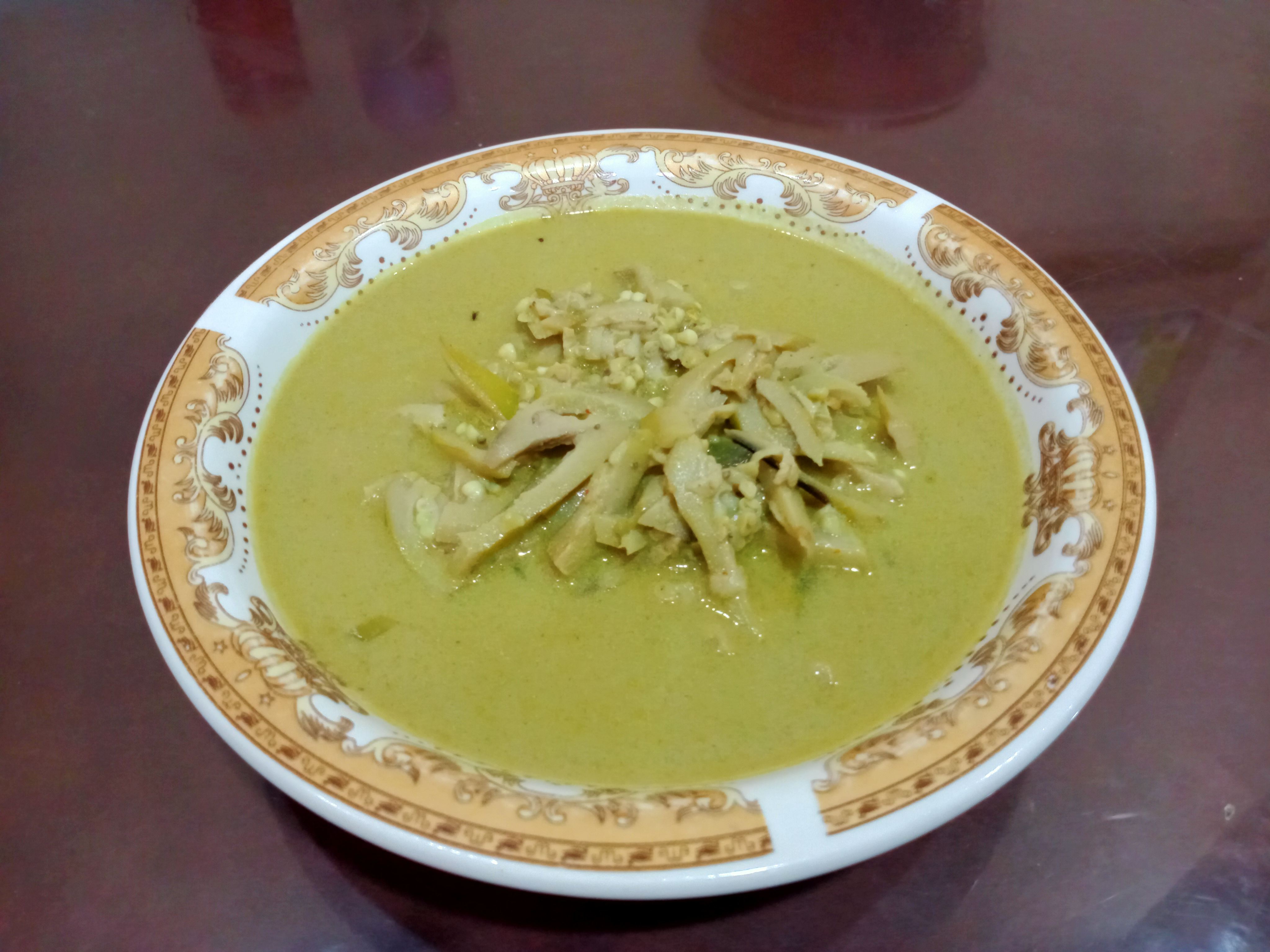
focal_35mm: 28
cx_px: 635
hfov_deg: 63.4
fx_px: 1027
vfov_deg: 49.7
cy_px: 476
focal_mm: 4.05
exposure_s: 1/33.3
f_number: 1.8
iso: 1215
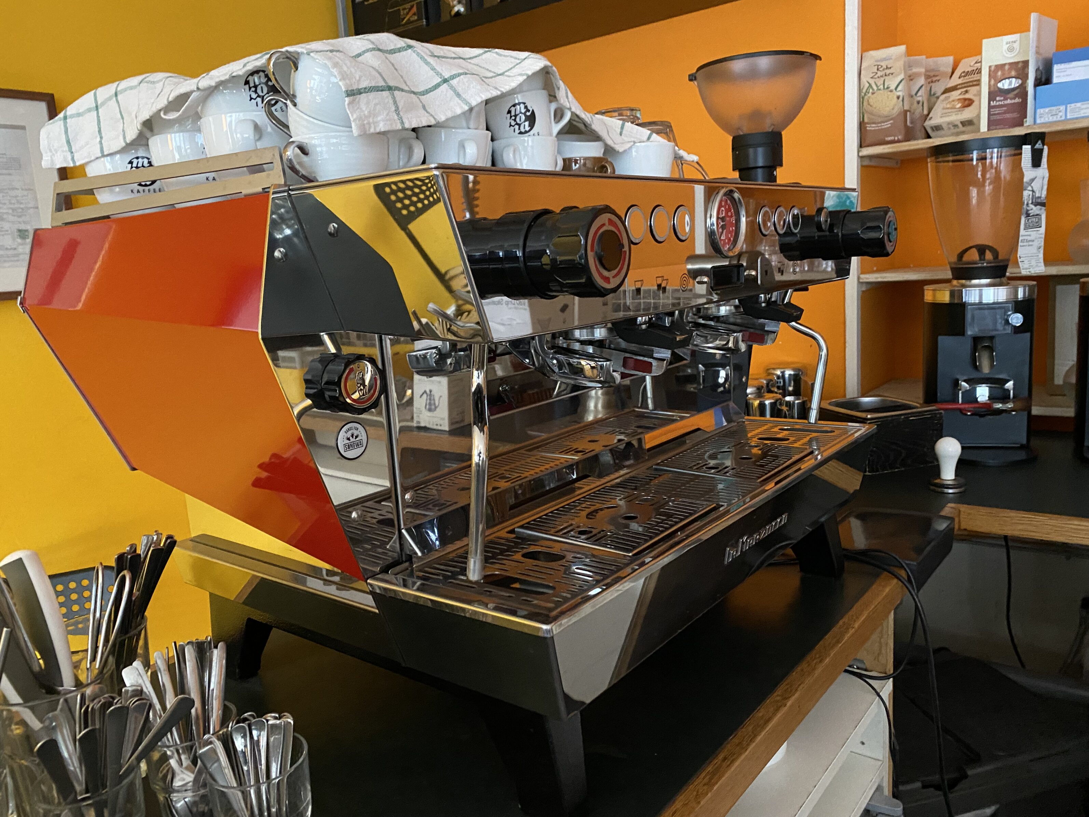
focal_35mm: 26
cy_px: 408
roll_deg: +4.2
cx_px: 544
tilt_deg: -9.8
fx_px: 818
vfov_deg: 53.1
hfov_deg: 67.3
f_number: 1.8
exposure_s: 1/25
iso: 640
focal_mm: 4.25
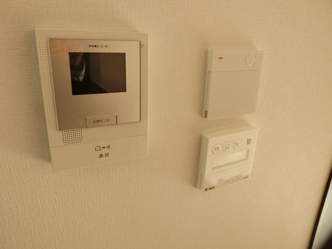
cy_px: 124
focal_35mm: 25
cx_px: 166
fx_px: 240
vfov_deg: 54.9
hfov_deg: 69.4
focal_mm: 4.5
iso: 500
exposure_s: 1/1000
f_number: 3.5
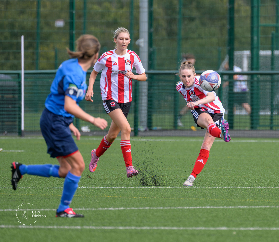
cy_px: 86
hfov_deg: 2.5
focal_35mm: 739
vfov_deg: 2.2
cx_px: 219
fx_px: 6308
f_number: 5.6
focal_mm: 400
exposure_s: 1/1600
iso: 720
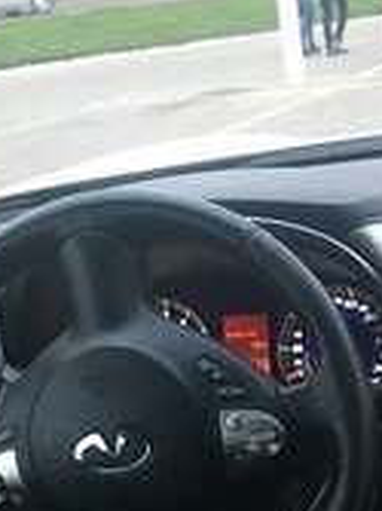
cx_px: 477
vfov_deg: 21.3
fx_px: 1267
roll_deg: +4.6
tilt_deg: -26.5
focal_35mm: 86
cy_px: 606
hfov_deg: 16.3
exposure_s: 1/20
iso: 200
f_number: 2.2
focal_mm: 4.15
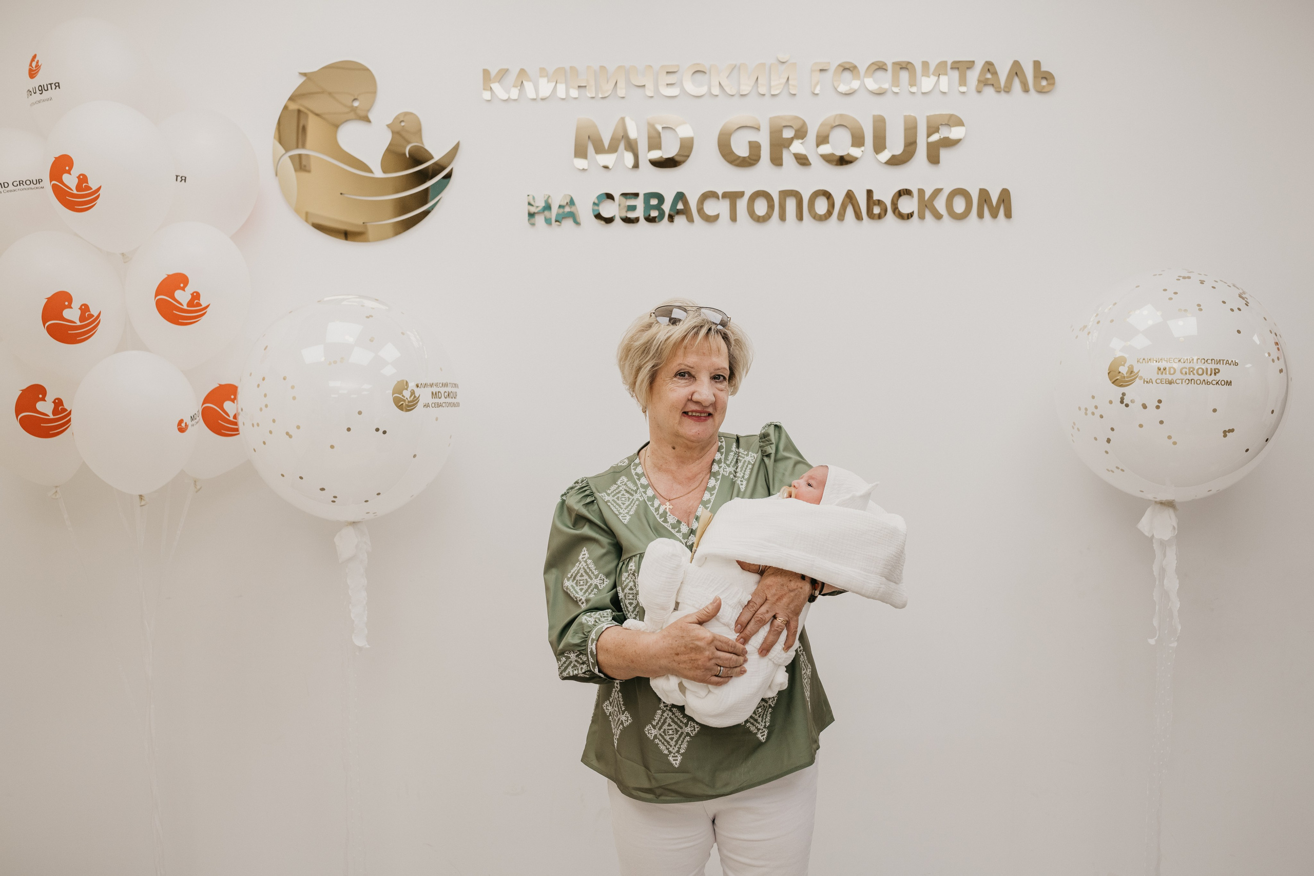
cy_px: 438
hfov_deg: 54.1
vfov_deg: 37.6
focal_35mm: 35
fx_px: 1285
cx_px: 657
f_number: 4.5
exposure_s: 1/160
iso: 400
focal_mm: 35
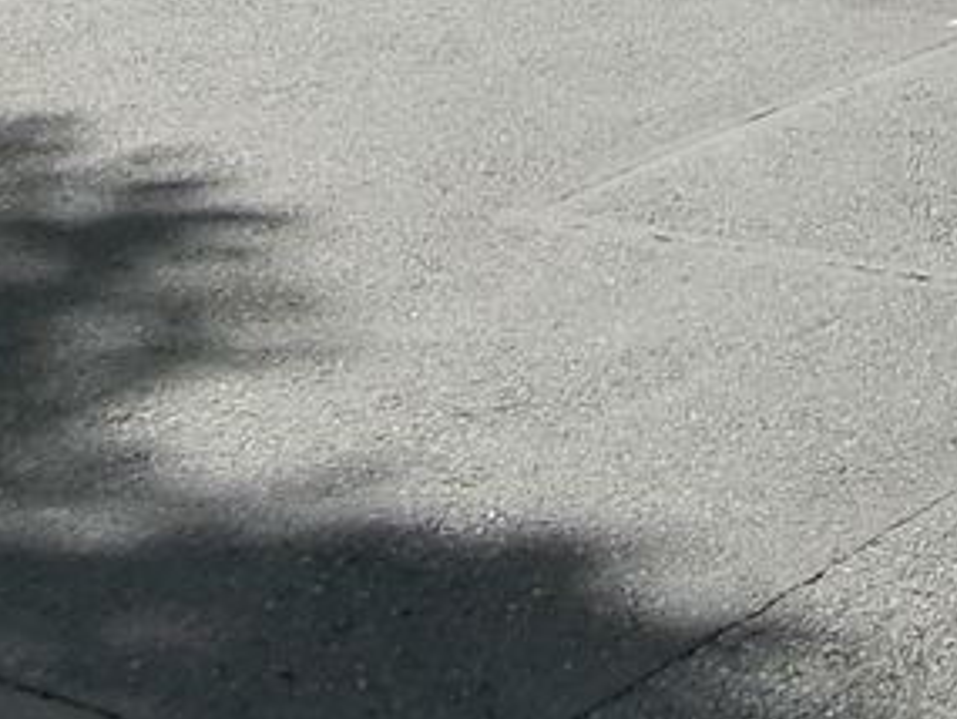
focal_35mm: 118
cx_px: 1444
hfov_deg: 15.4
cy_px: -890
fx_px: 3264
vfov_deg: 11.0
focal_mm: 4.6
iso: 80
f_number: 2.8
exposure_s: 1/800
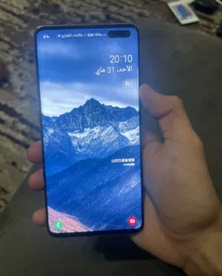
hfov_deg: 48.5
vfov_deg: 58.7
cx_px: 105
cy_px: 130
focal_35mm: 30
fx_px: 246
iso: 125
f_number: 1.5
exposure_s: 1/101
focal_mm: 5.7
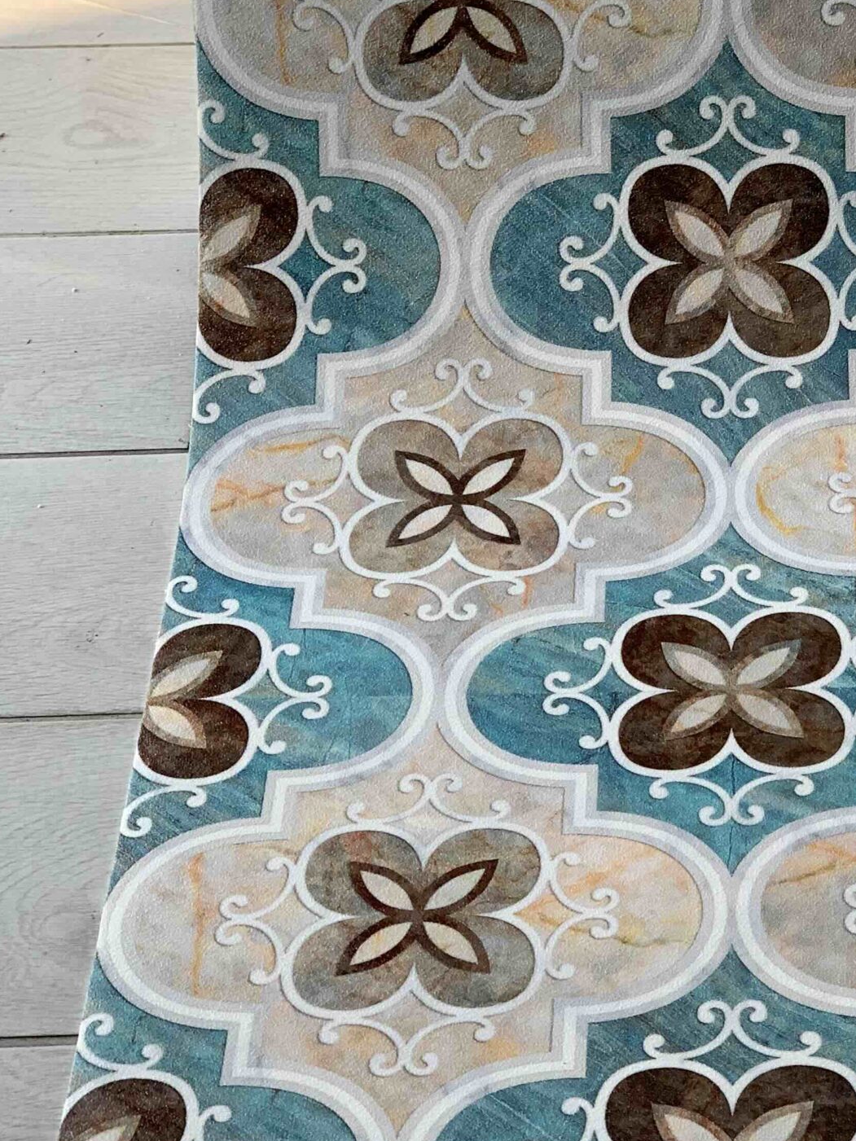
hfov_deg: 15.4
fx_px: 3132
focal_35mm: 95
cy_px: 571
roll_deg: +3.1
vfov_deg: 20.6
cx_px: 723
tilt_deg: -43.1
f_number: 2.4
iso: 32
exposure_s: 1/122
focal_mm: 6
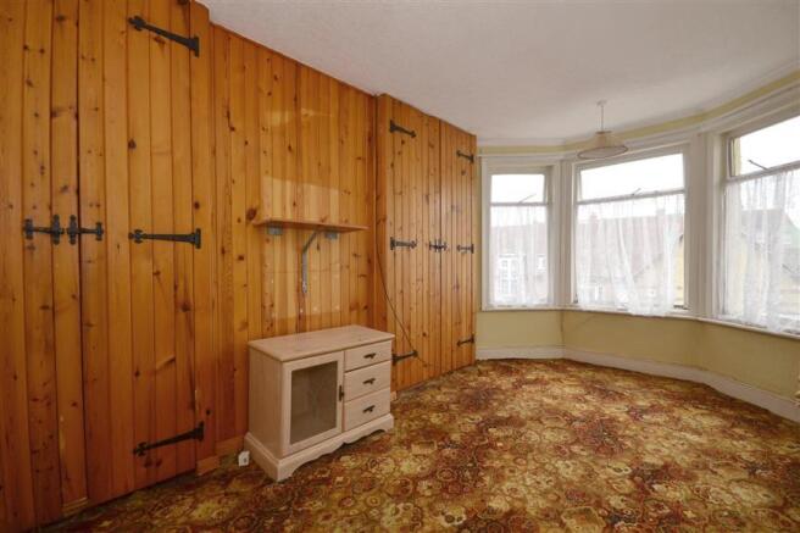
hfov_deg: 100.4
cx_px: 400
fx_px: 333
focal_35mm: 15
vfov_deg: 77.3
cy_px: 266
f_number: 11
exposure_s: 1/15
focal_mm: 10
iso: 200
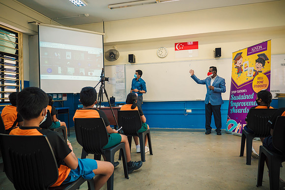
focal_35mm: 25
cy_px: 95
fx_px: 202
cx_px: 142
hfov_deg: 70.5
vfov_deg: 50.5
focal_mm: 12
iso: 250
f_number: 2
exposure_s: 1/160
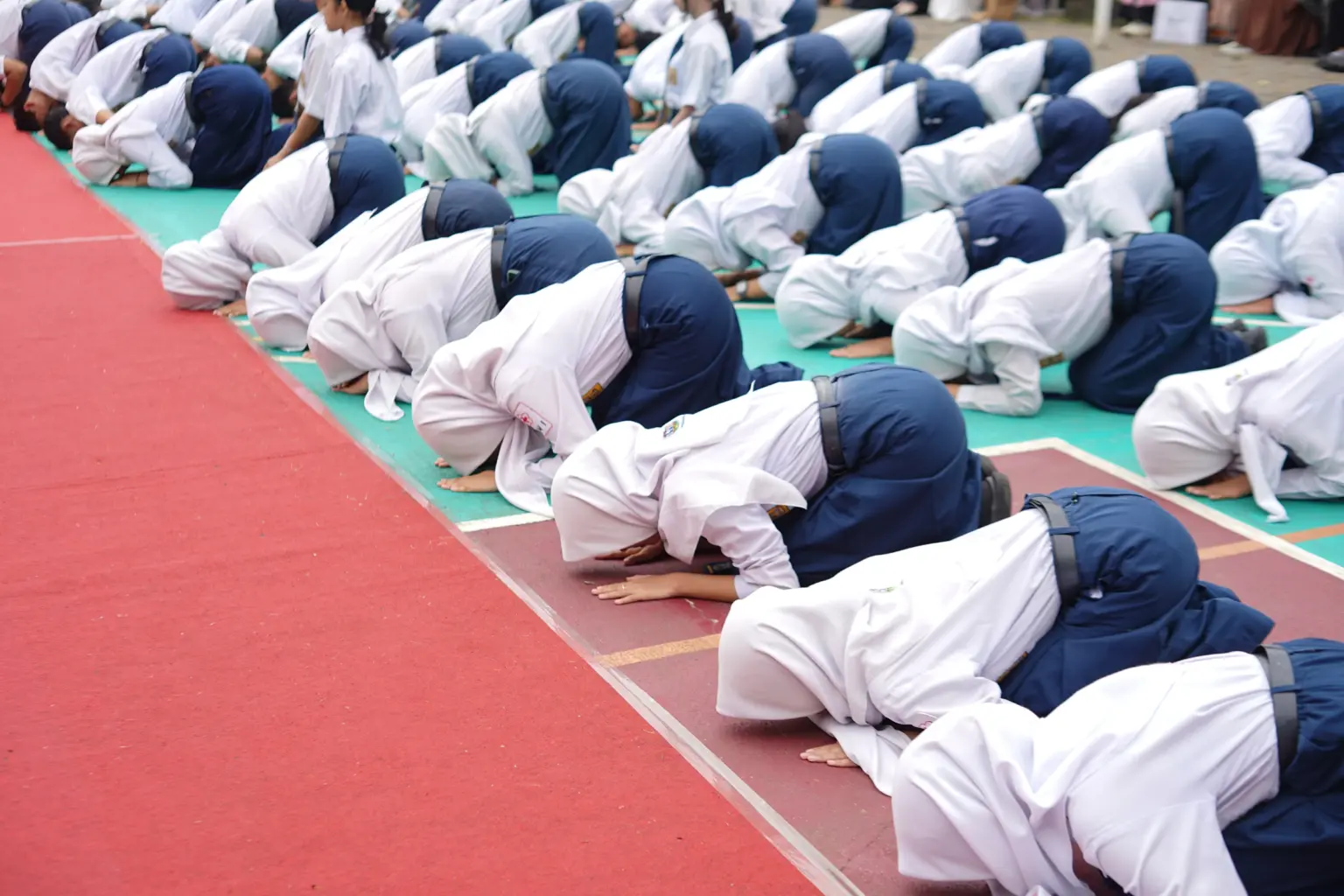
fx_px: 1867
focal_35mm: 50
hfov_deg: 39.6
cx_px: 672
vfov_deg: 27.0
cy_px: 448
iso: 50
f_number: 3.2
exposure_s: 1/200
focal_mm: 50
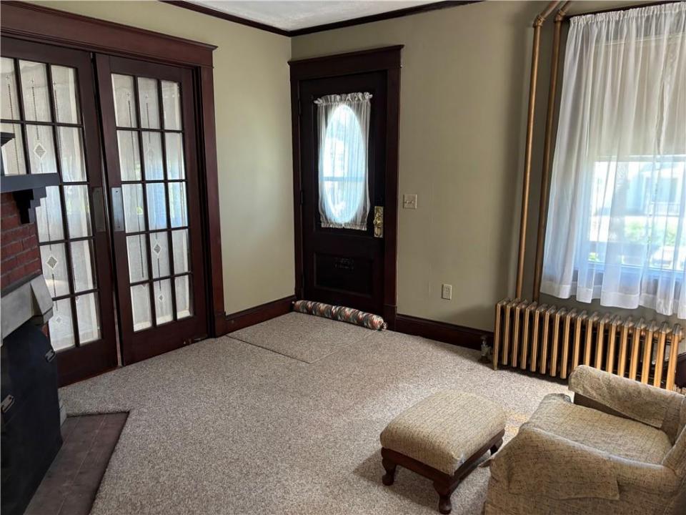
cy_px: 258
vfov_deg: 53.1
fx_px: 515
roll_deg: +0.6
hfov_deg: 67.3
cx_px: 343
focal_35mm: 26
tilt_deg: -11.3
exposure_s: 1/60
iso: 320
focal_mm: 5.96
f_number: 1.6
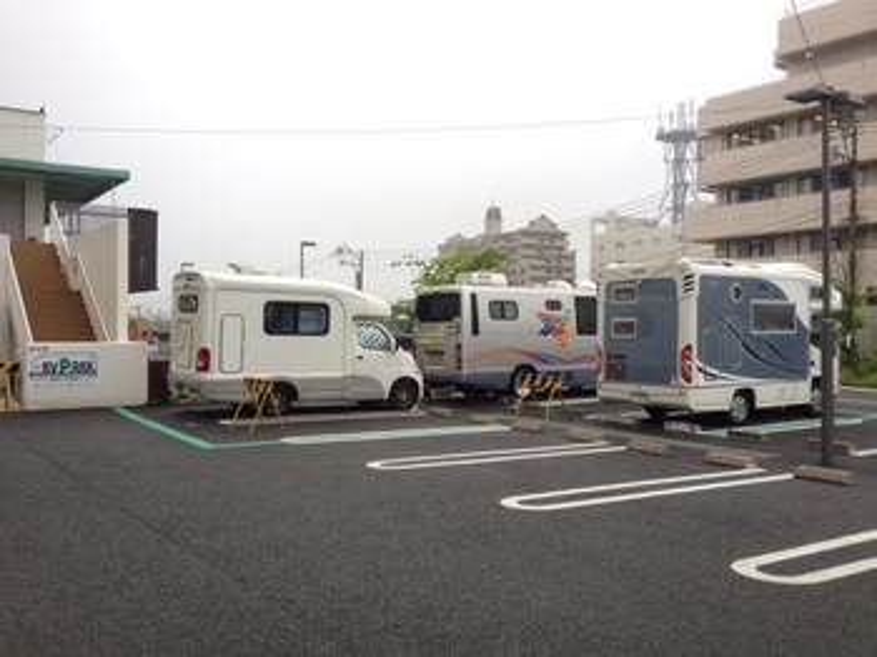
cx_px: 438
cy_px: 328
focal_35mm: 35
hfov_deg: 52.7
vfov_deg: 40.7
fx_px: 886
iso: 80
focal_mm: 4.28
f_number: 2.4
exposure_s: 1/120
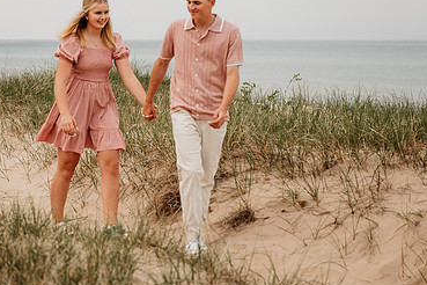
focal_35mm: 96
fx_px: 1139
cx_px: 137
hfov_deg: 21.1
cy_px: 98
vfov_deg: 14.2
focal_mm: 61
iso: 200
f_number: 2.8
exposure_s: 1/1000
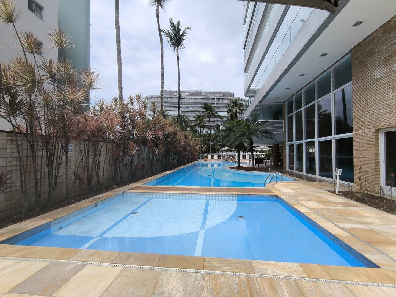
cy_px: 148
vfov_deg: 78.1
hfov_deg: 94.5
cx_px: 198
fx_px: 183
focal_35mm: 16
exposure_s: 1/1779
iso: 50
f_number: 2.2
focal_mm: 1.65
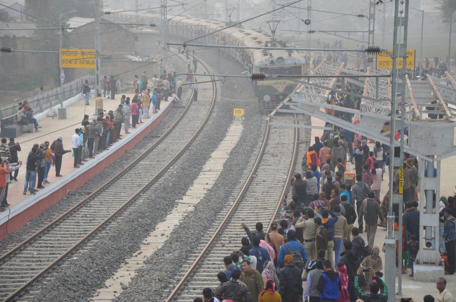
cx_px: 228
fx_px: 1422
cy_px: 151
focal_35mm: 112
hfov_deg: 18.2
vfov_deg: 12.1
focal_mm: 75
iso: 220
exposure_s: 1/125
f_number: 5.6
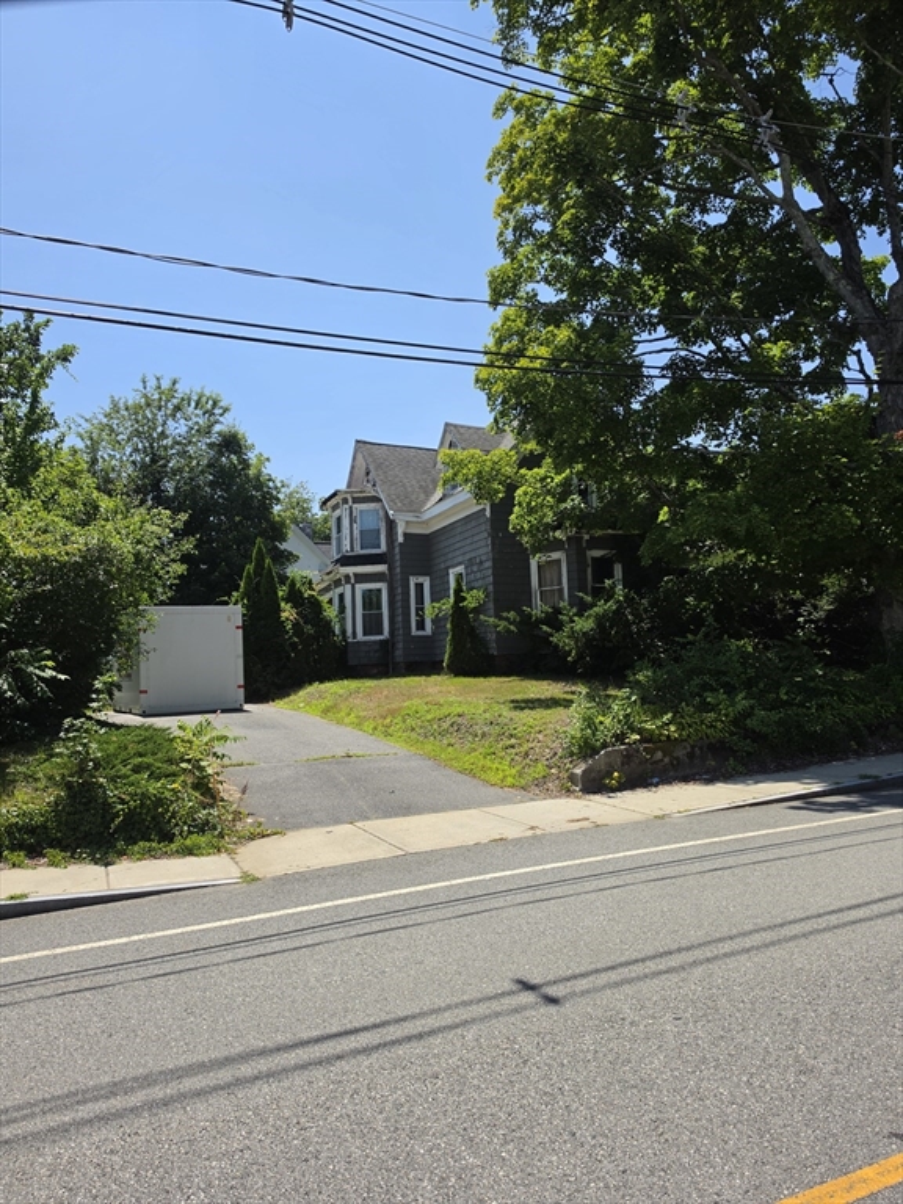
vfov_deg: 73.9
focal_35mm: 23
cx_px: 452
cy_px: 602
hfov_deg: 58.9
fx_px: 800
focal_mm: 6.5
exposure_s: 1/5775
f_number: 1.4
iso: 64
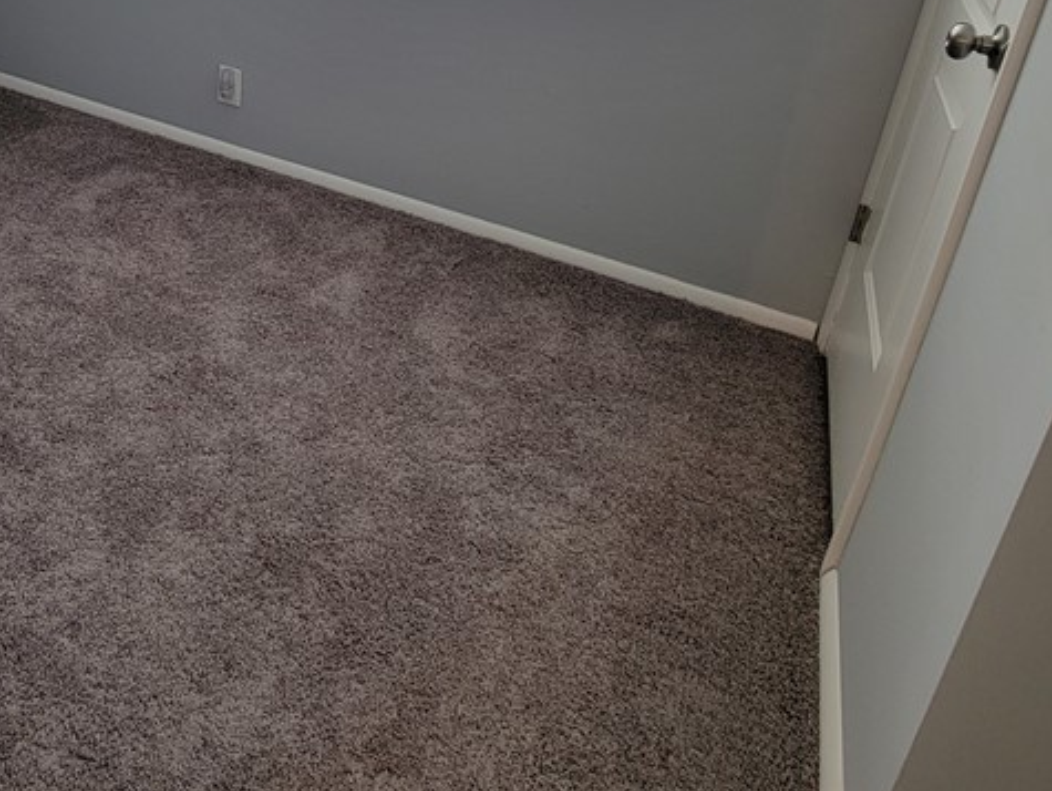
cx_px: 186
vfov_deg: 44.0
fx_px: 852
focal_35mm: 28
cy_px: 35
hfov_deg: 57.8
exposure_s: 1/60
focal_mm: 2.2
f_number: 2.2
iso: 80
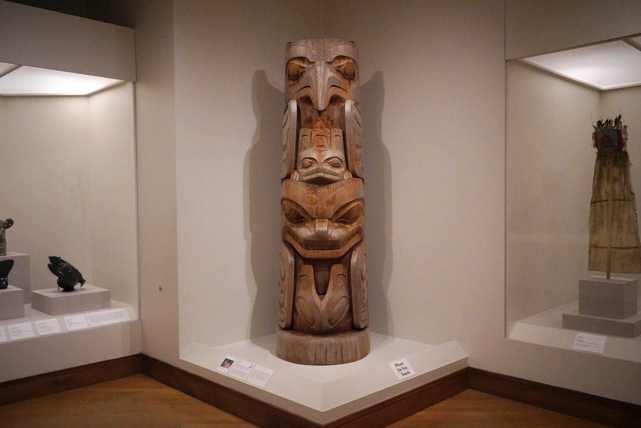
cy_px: 214
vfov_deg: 41.1
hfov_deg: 58.7
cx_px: 320
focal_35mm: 32
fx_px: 570
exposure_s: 1/100
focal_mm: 32
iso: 12800
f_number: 5
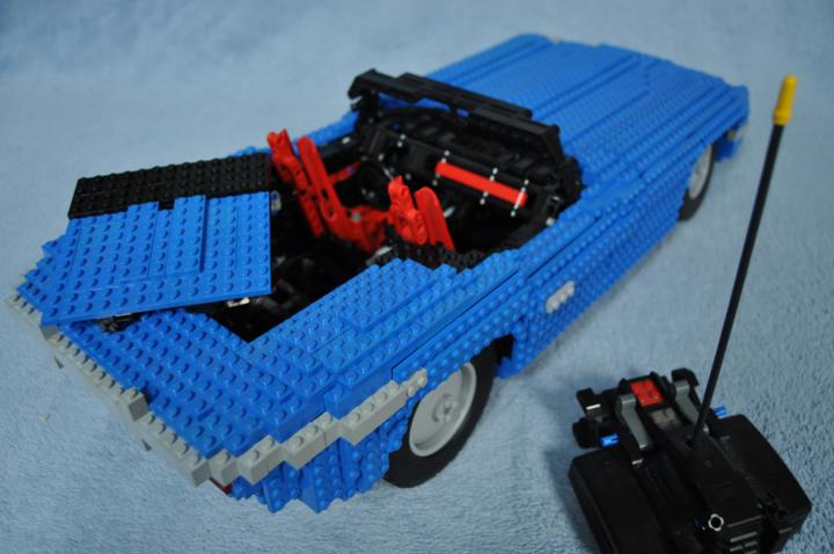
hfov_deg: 62.0
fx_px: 694
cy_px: 304
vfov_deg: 43.4
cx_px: 436
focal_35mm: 30
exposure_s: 1/30
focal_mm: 18
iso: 1000
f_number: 3.5
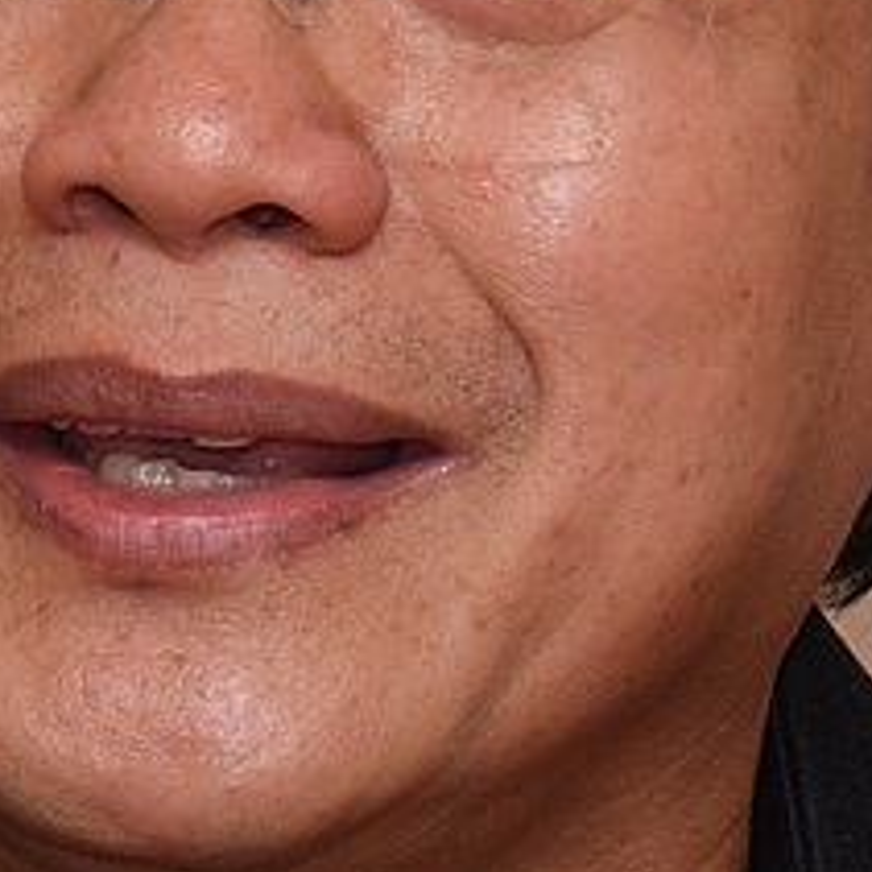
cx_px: 364
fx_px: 34428
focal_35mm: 1208
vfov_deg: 1.4
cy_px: 1401
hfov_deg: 1.5
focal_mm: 120
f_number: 5.6
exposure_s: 1/100
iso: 500
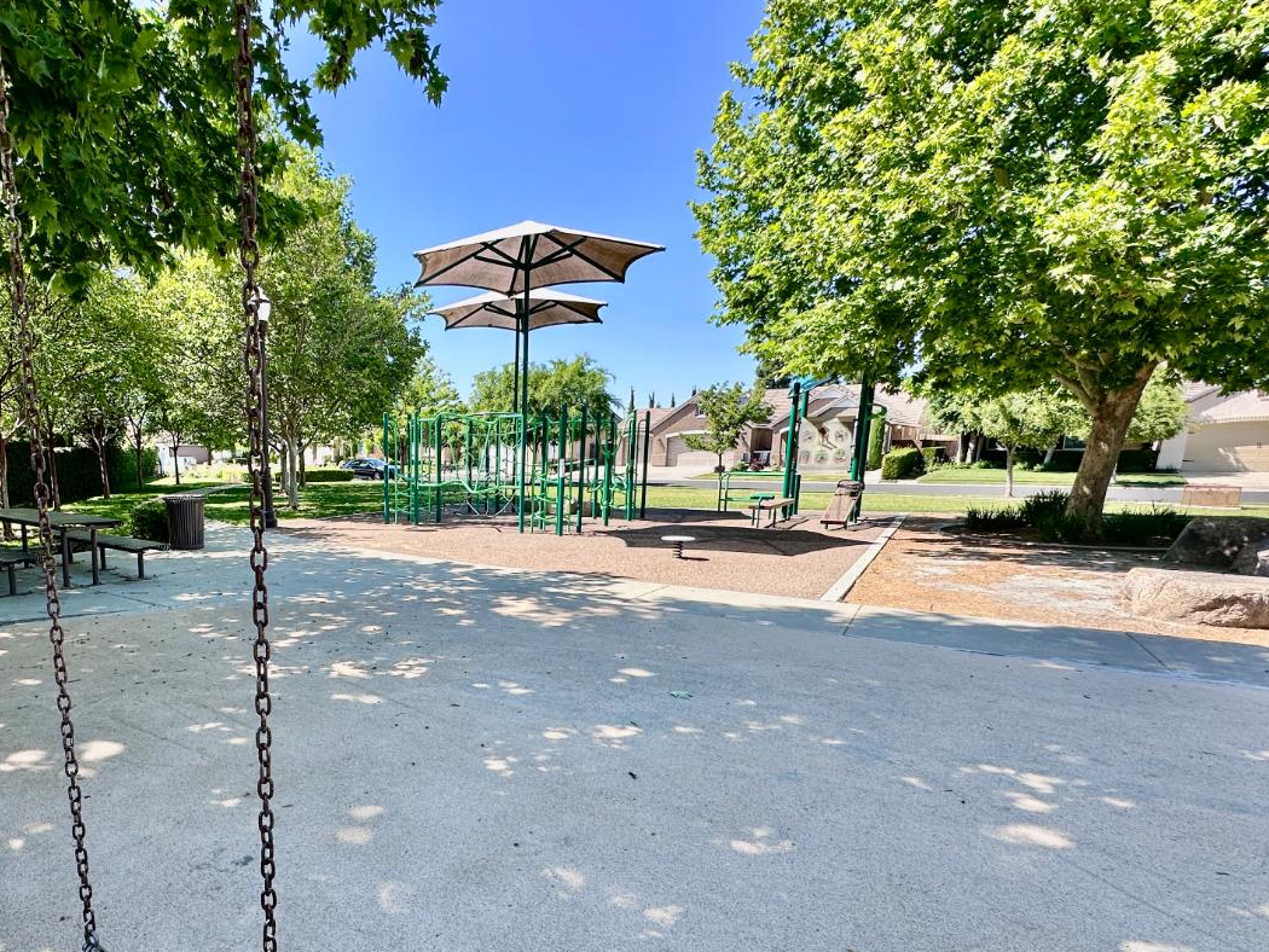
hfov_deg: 78.4
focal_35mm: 20
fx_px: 733
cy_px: 596
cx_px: 399
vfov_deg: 65.0
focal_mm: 2.22
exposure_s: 1/609
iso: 40
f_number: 2.2
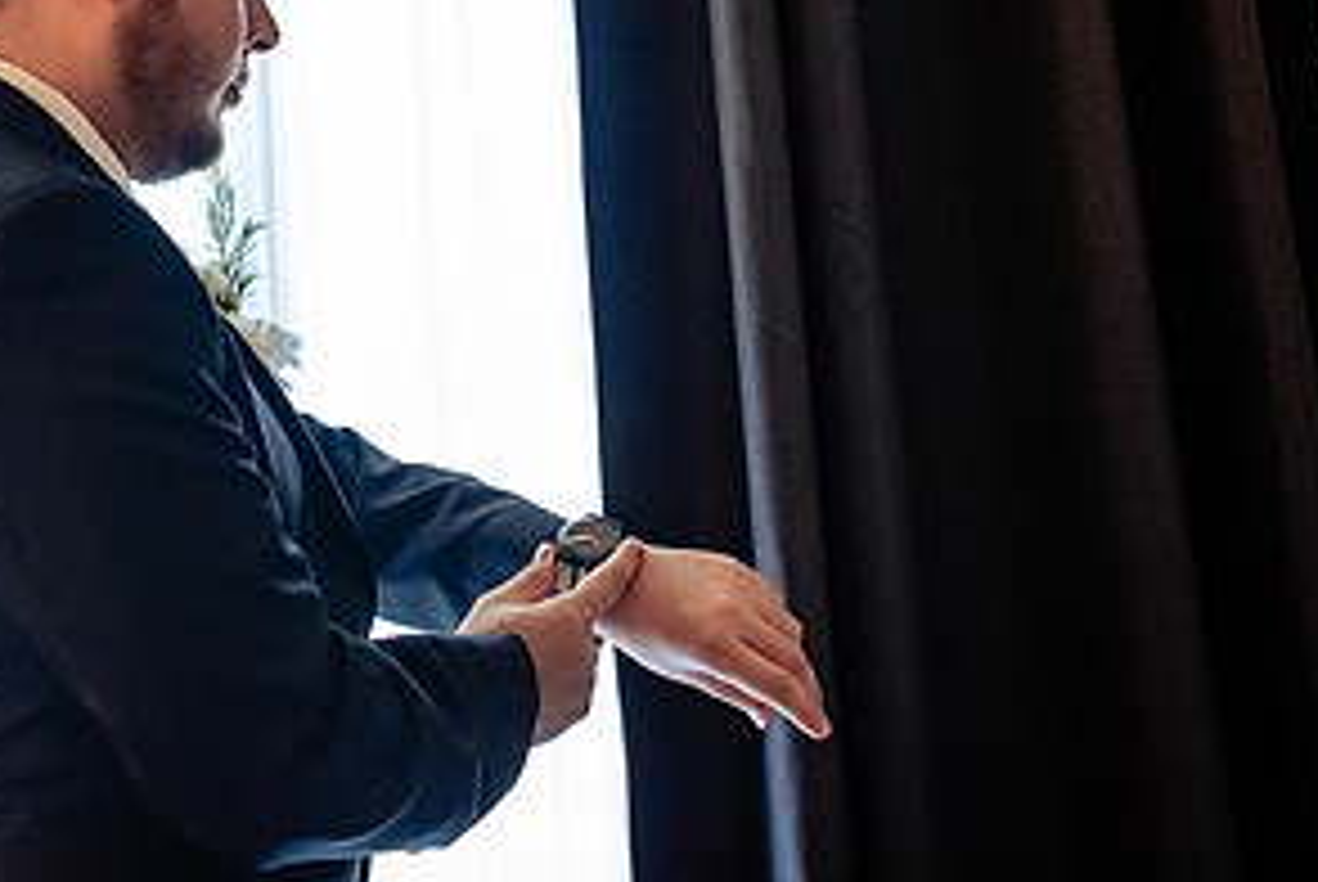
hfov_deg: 25.8
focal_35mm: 76
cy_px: 56
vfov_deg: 17.7
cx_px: 125
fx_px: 2785
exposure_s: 1/125
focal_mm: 35
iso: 2500
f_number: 4
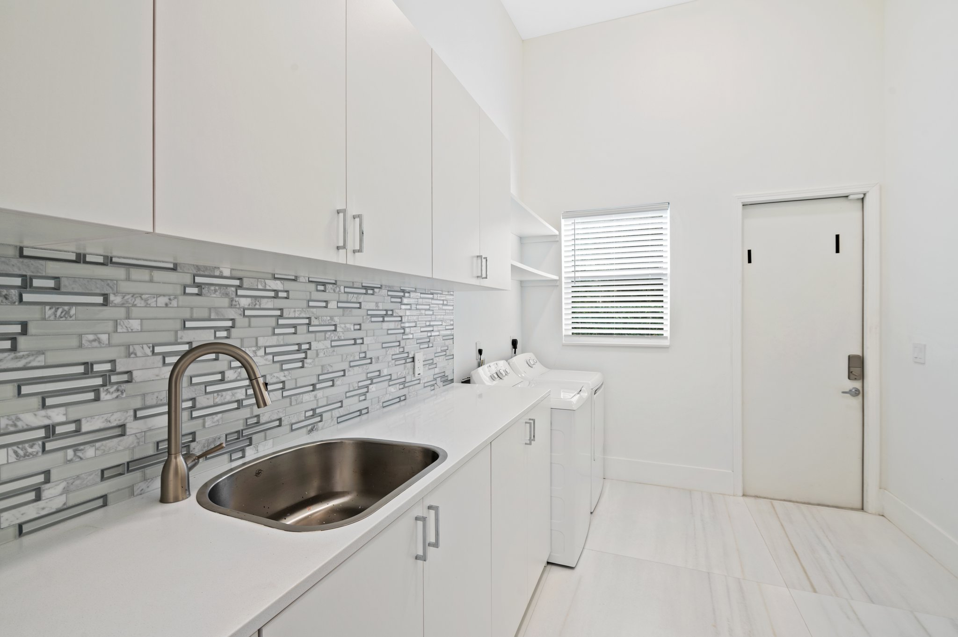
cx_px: 479
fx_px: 425
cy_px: 318
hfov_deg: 96.8
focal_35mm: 16
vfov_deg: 73.7
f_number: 8
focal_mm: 16
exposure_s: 1/1.25
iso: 200
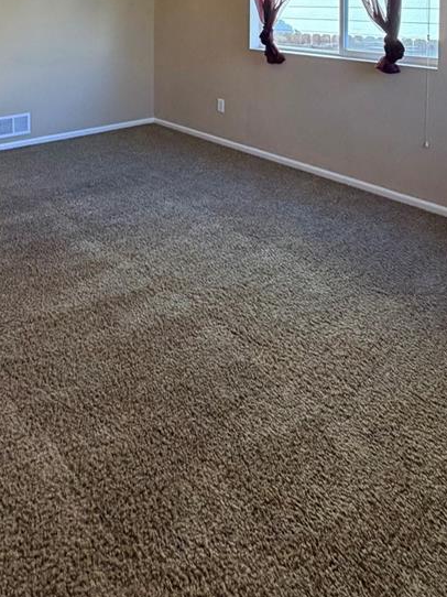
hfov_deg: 43.2
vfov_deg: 48.4
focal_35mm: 31
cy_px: 3
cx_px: 86
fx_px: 534
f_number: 2.2
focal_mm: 2.22
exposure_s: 1/120
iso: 320
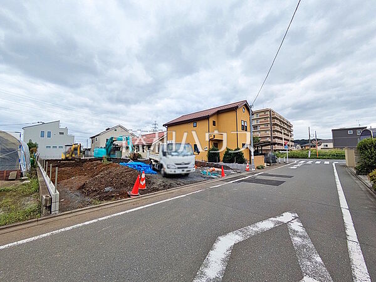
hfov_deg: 102.1
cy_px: 141
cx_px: 188
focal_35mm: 14
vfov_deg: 85.7
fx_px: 152
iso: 50
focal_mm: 1.83
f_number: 2.2
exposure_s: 1/1160
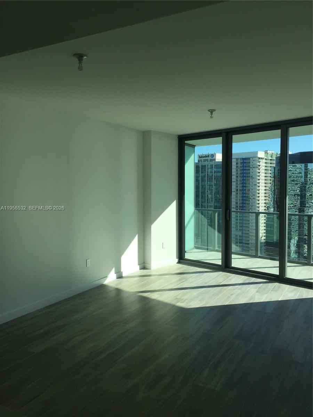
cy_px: 208
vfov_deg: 61.7
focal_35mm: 29
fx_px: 350
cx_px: 156
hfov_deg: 48.2
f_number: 2.2
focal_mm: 4.15
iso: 32
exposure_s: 1/1412
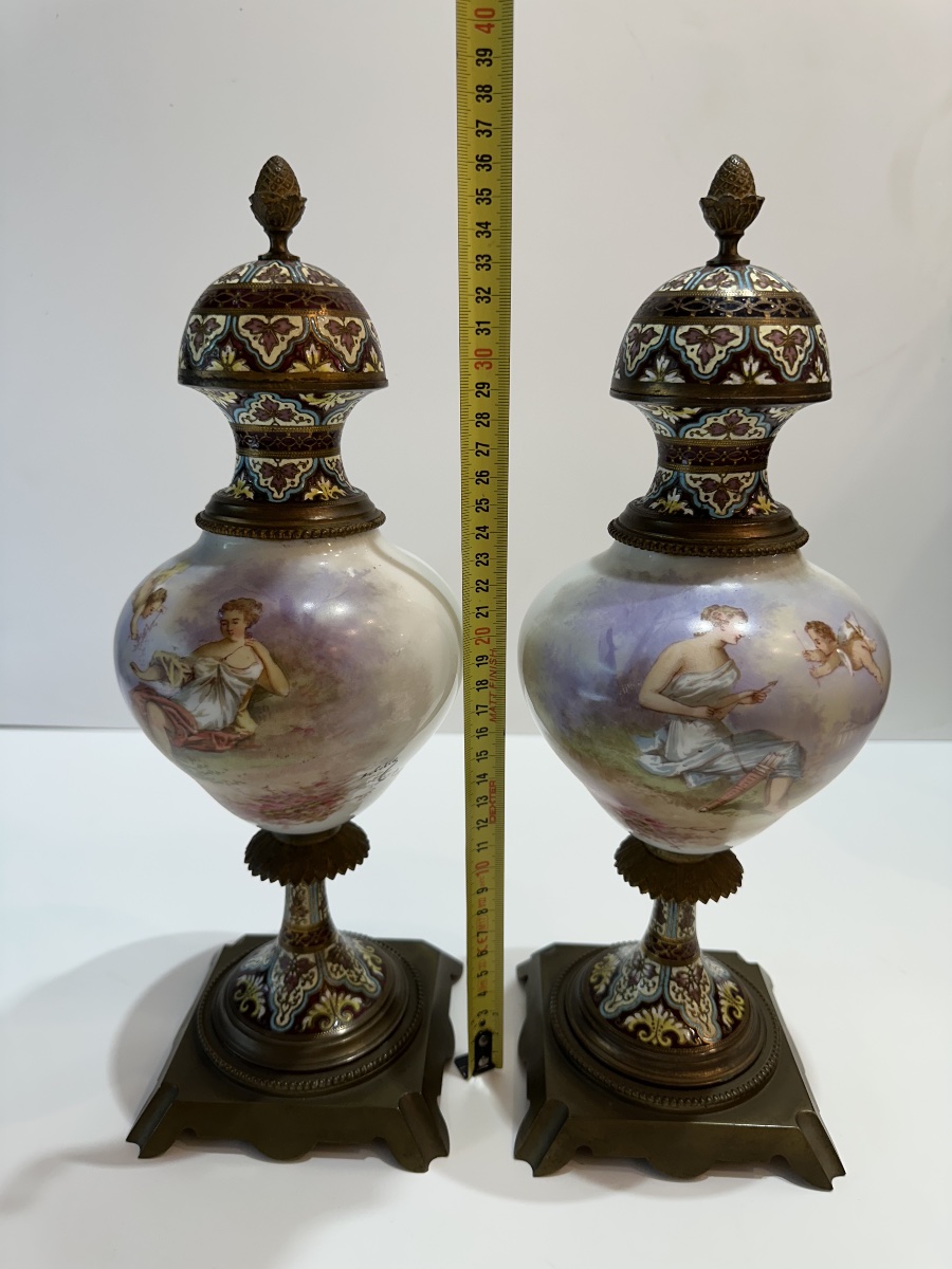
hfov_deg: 56.8
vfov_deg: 71.6
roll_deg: -1.3
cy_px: 634
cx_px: 476
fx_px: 880
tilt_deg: -19.1
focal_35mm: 24
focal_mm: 6.86
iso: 64
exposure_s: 1/100
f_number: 1.78
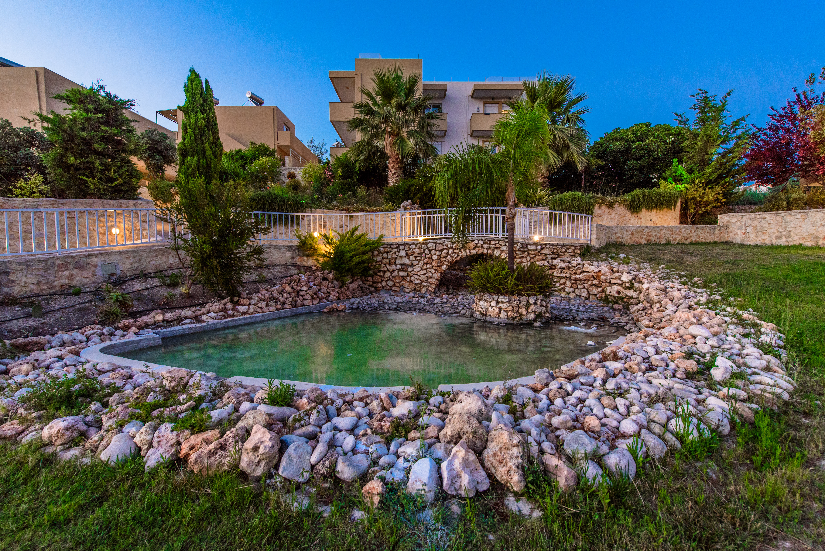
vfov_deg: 77.4
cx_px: 412
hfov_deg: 100.4
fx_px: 344
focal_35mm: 15
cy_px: 276
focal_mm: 15
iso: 1000
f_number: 5
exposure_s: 1/50
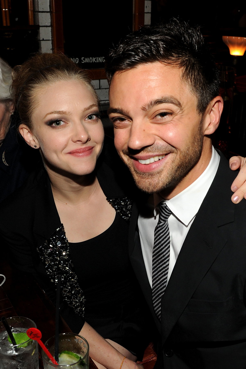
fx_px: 267
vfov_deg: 69.4
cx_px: 123
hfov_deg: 49.5
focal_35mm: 26
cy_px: 184
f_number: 10
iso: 1000
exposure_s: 1/15
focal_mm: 26
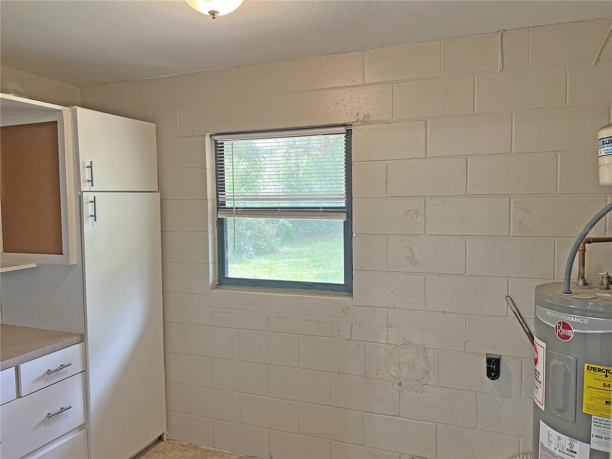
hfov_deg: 67.3
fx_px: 460
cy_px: 230
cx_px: 306
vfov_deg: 53.1
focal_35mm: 26
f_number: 1.5
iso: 80
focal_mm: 5.7
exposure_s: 1/60
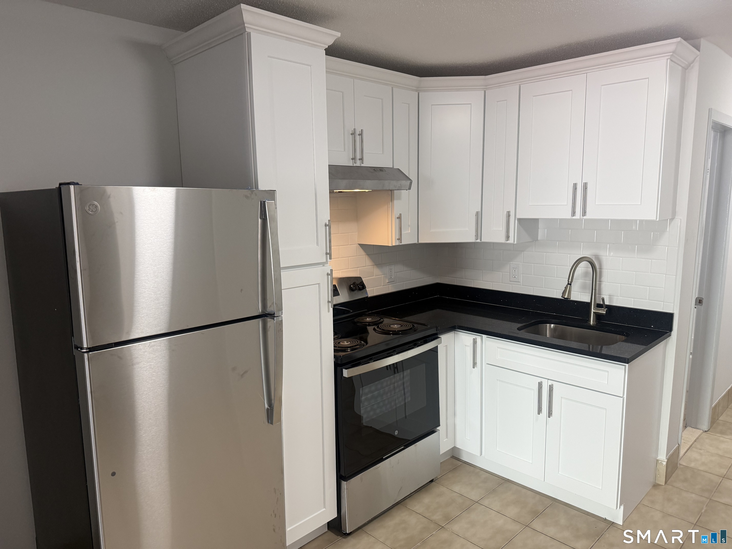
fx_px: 508
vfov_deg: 56.8
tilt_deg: -8.5
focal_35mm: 24
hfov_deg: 71.6
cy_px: 274
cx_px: 366
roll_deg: +1.3
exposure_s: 1/120
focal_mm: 6.76
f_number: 1.78
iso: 200
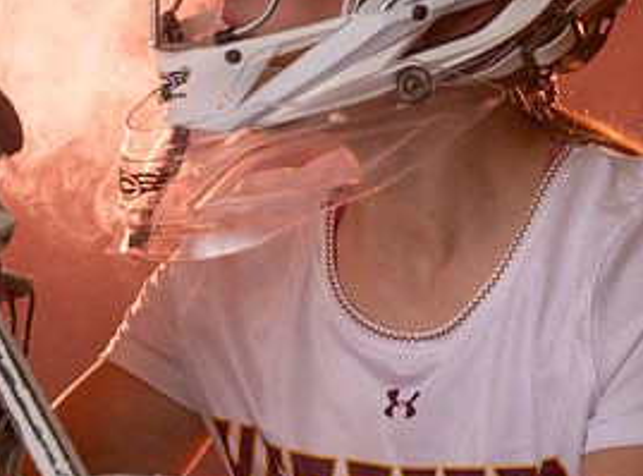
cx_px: 210
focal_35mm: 236
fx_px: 4362
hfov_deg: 8.4
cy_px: 209
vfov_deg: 6.2
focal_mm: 79
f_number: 5.6
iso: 125
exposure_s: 1/160
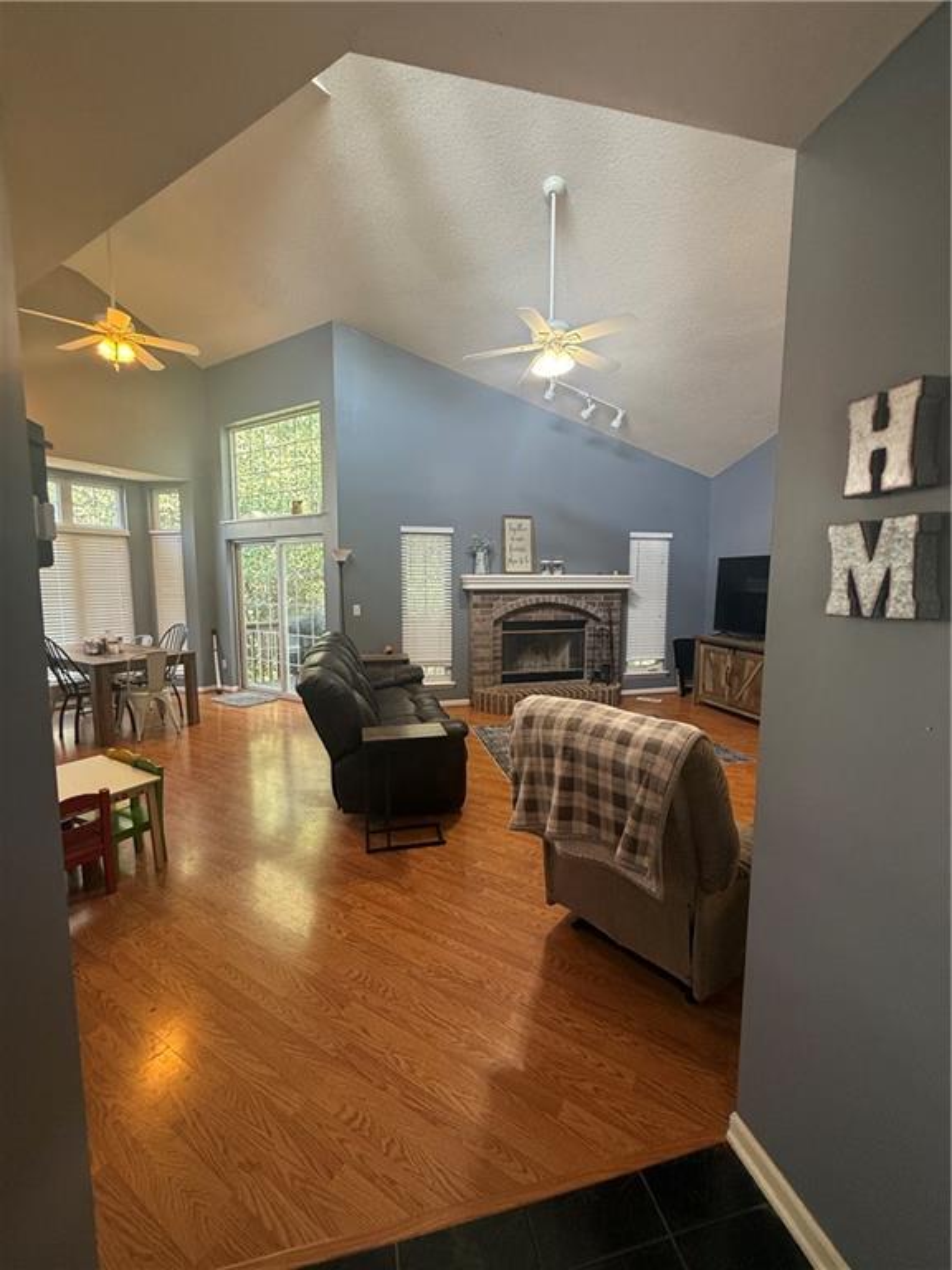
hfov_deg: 85.7
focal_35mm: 14
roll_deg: -0.3
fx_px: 513
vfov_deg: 102.1
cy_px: 635
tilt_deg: -4.4
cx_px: 476
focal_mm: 2.22
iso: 320
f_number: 2.2
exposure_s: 1/82
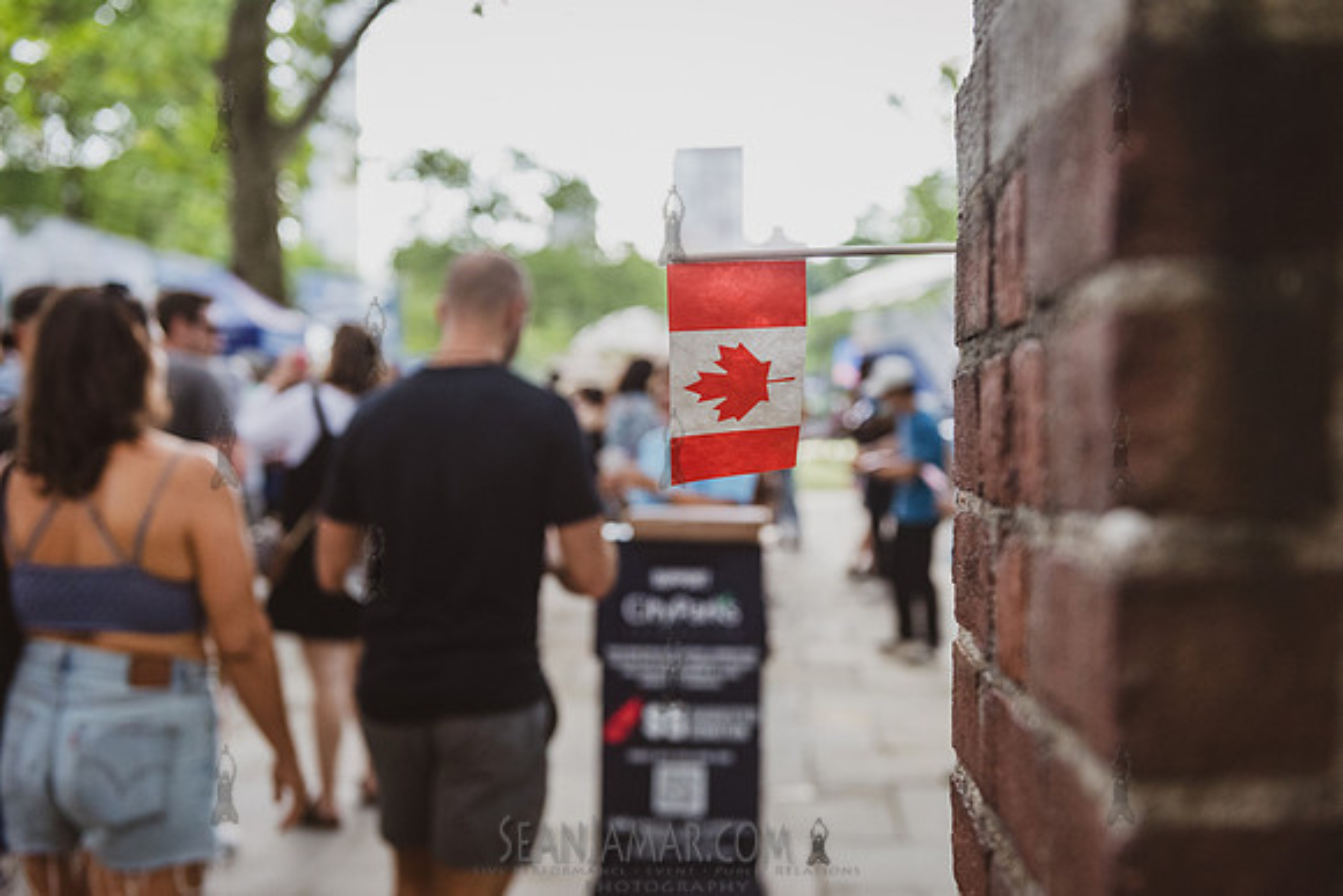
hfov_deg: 41.1
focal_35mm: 48
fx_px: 1791
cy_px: 448
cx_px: 672
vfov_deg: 28.1
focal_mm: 48
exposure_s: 1/1600
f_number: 3.2
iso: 2000
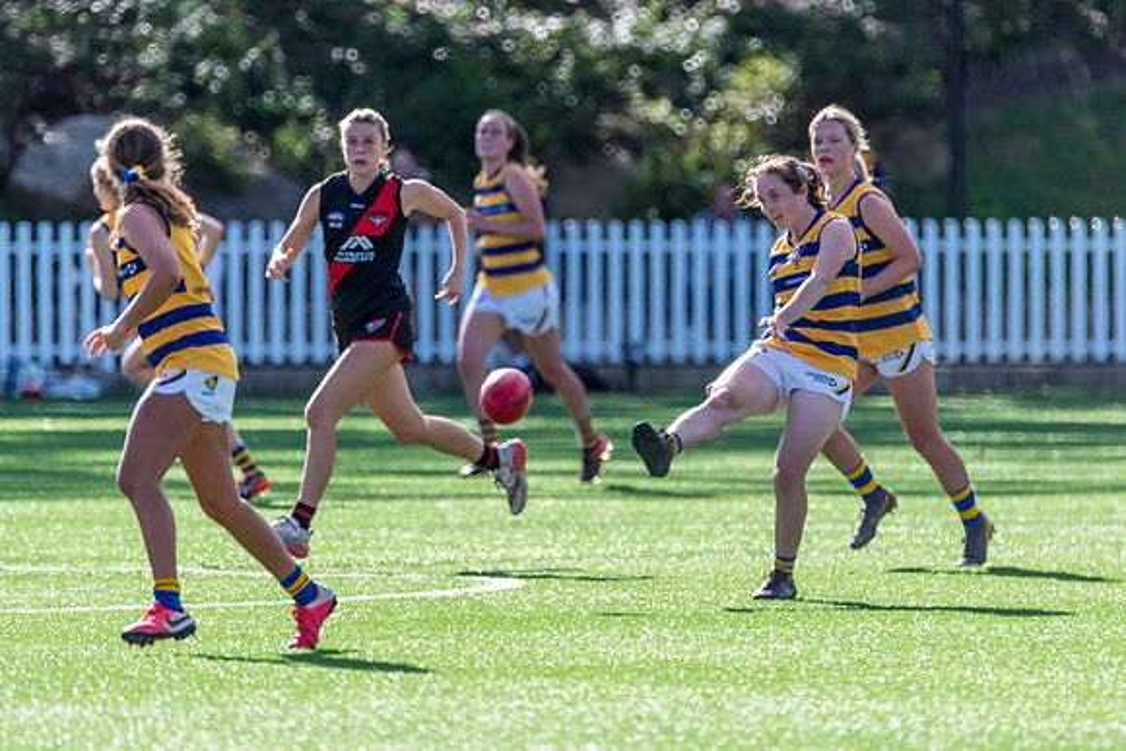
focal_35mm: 665
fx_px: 20804
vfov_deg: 2.1
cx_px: 616
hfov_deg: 3.1
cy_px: 347
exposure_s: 1/1600
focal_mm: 600
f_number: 7.1
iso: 800
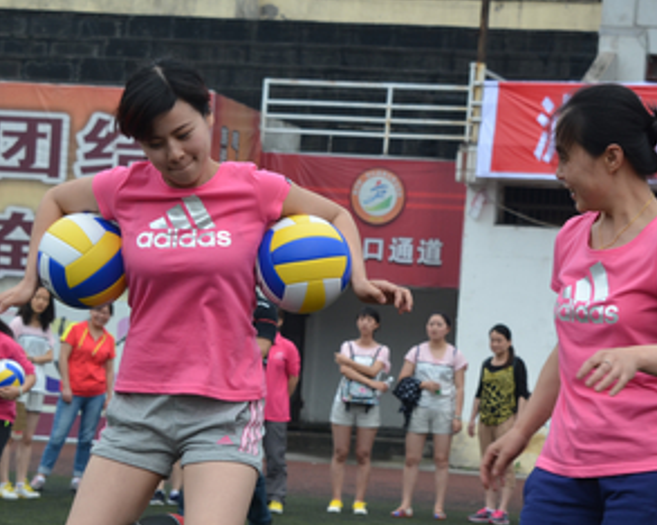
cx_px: 388
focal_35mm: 139
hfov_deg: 13.9
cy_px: 324
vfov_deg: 11.1
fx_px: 2701
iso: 200
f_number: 6.7
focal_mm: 58
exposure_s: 1/180
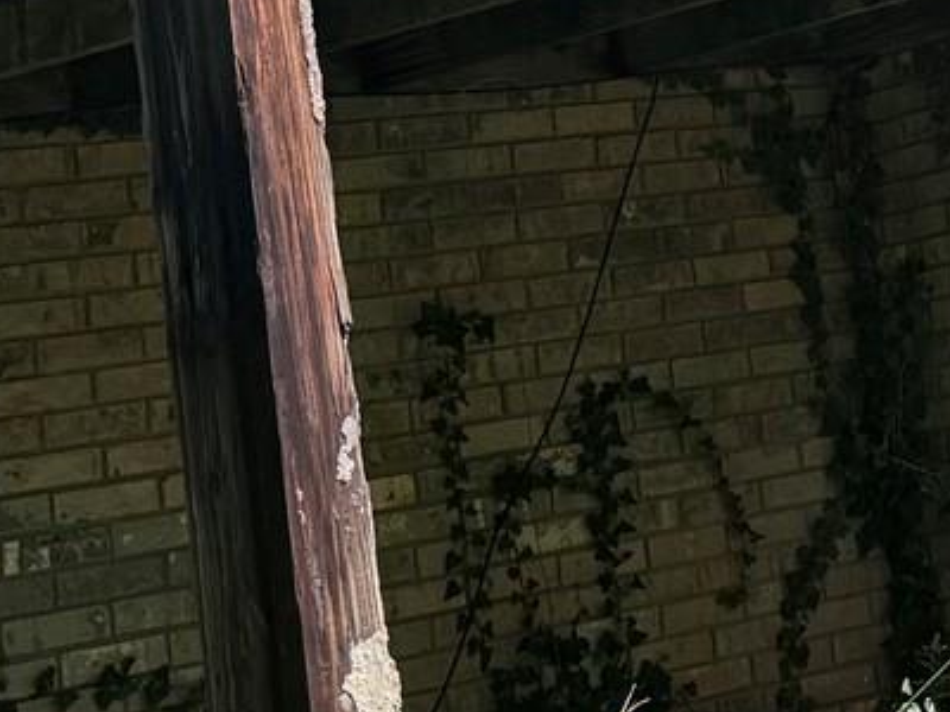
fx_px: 3376
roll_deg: +9.9
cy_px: -401
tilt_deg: +12.1
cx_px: 1074
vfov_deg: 11.5
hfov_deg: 15.5
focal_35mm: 123
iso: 80
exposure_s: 1/1923
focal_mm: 6.76
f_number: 1.78
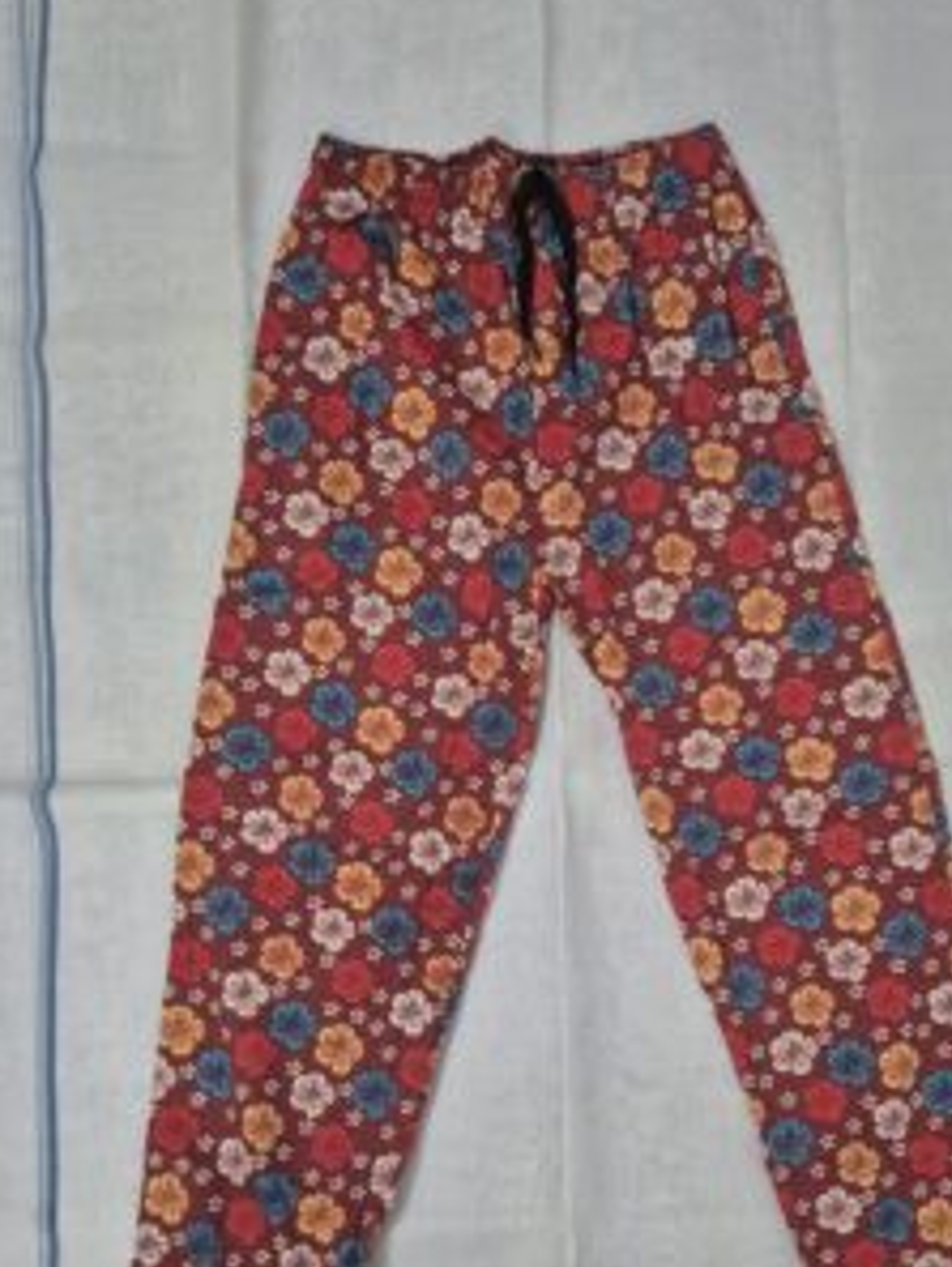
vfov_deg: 57.3
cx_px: 598
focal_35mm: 31
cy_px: 823
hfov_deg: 45.1
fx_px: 1136
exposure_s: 1/100
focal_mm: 5.4
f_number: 1.8
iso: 800
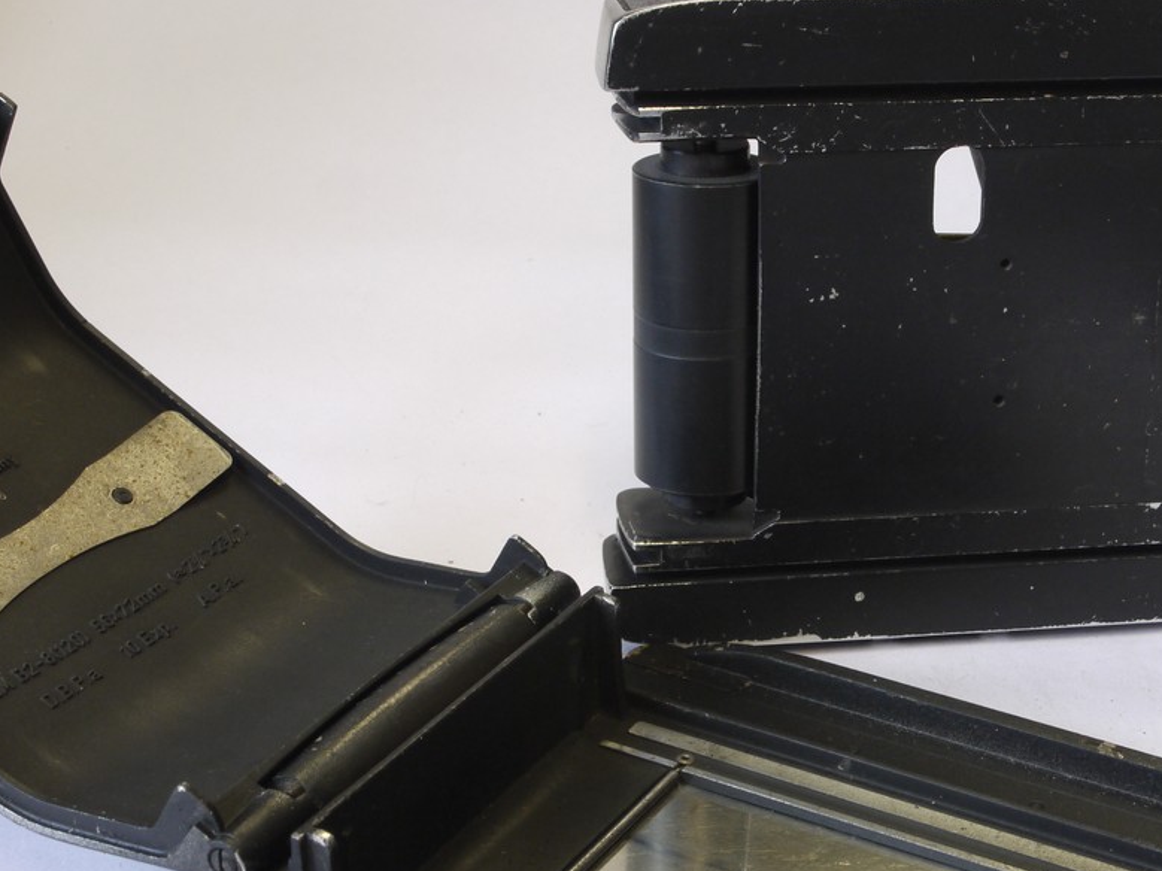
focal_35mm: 77
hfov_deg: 25.2
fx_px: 2584
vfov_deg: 19.1
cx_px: 764
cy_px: 523
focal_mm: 25
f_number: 11
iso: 400
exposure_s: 1/10
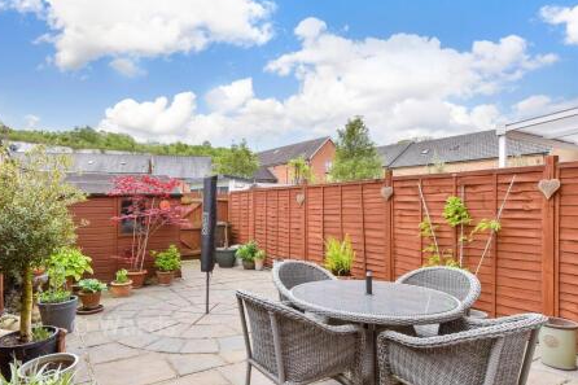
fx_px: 257
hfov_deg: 96.6
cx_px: 271
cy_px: 185
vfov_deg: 73.7
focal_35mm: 16
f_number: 8
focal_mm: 10
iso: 160
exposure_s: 1/125
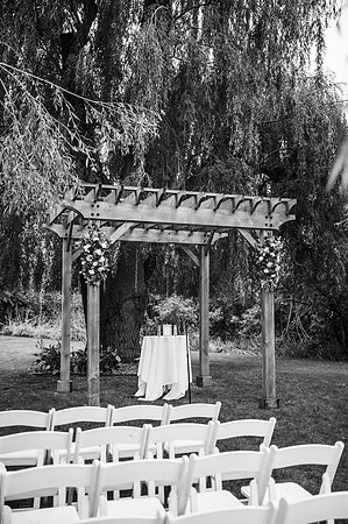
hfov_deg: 32.6
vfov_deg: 47.5
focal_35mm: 41
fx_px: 596
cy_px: 262
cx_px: 174
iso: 200
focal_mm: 41
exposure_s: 1/1000
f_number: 2.8
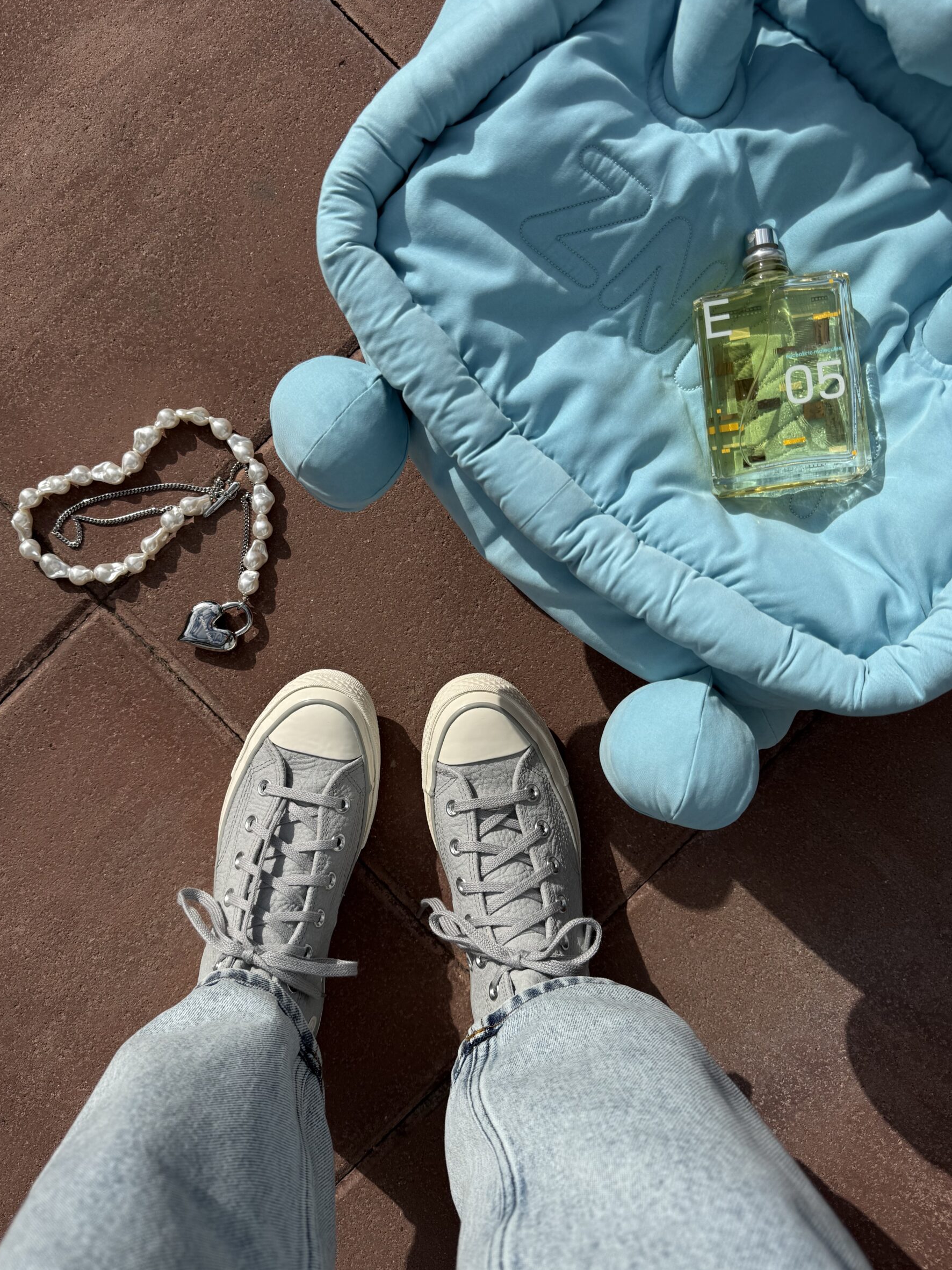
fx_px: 953
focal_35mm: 26
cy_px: 622
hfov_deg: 53.0
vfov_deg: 67.3
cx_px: 451
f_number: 1.78
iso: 80
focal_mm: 6.76
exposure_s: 1/9091
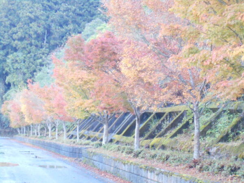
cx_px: 122
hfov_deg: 22.8
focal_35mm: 86
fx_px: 606
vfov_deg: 17.2
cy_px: 92
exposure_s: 1/30
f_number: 6.3
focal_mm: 15.4
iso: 640
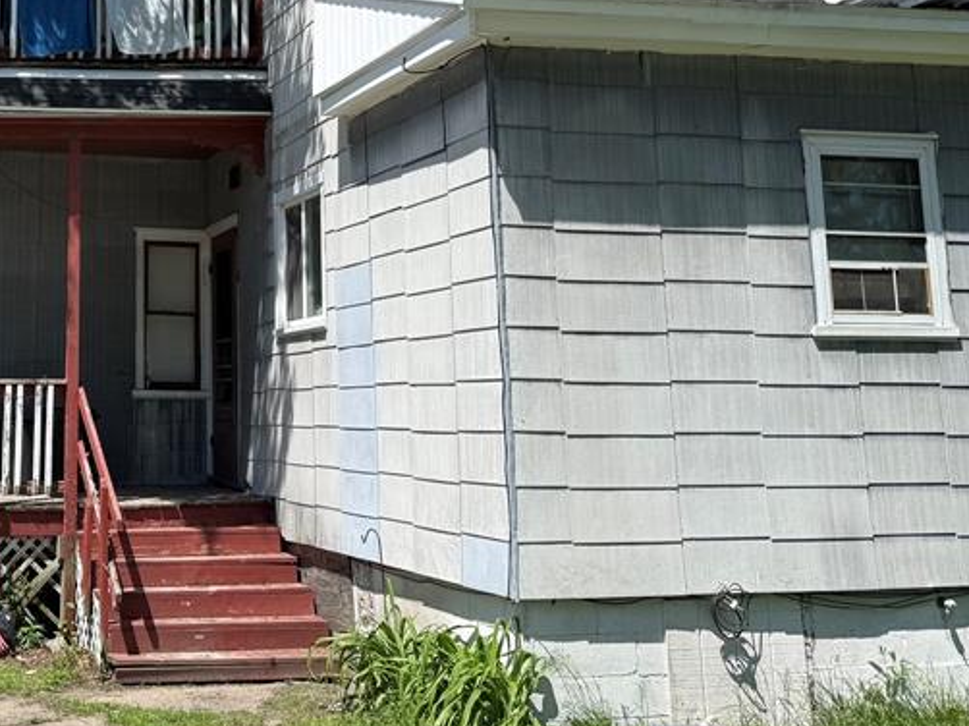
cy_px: 193
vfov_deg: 29.2
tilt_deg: +11.7
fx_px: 1371
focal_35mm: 49
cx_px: 108
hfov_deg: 36.6
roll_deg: +0.9
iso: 80
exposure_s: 1/3425
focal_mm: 6.76
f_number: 1.78
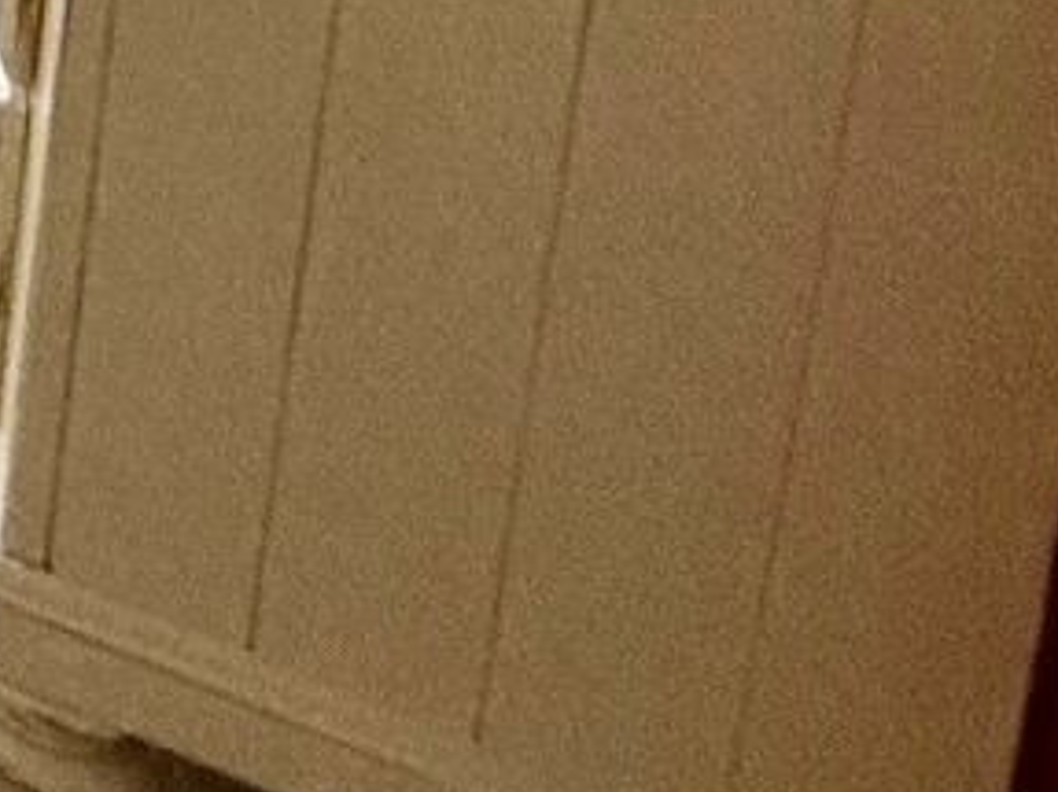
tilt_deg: -8.3
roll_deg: -0.1
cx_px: -1508
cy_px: -1370
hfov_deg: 14.8
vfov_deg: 12.3
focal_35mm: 78
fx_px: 2383
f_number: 2.2
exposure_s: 1/120
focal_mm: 2.22
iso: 320
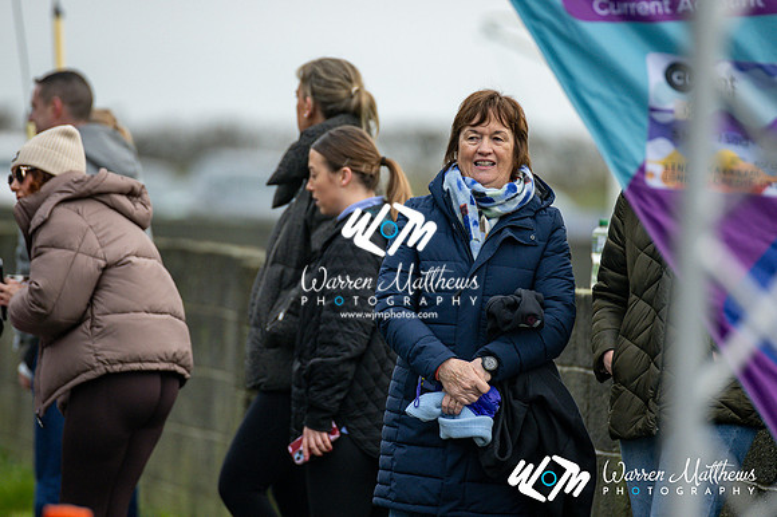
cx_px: 388
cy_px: 258
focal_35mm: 450
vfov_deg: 3.1
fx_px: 9707
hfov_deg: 4.6
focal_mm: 300
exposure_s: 1/1600
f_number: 2.8
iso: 500
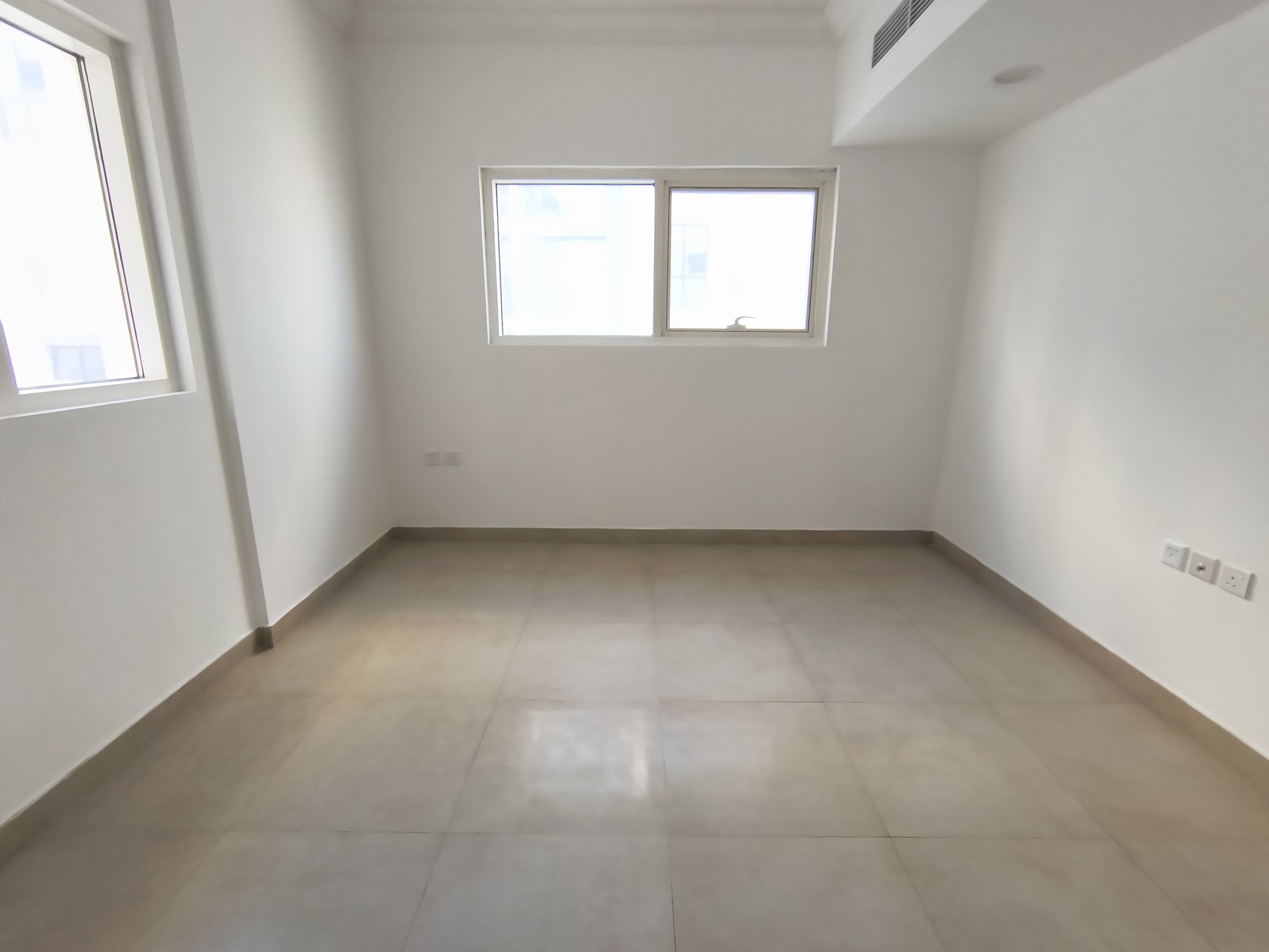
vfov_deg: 94.5
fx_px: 440
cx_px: 634
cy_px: 476
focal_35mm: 12
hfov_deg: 110.5
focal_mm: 2.13
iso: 490
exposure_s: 1/33.3
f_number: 2.2
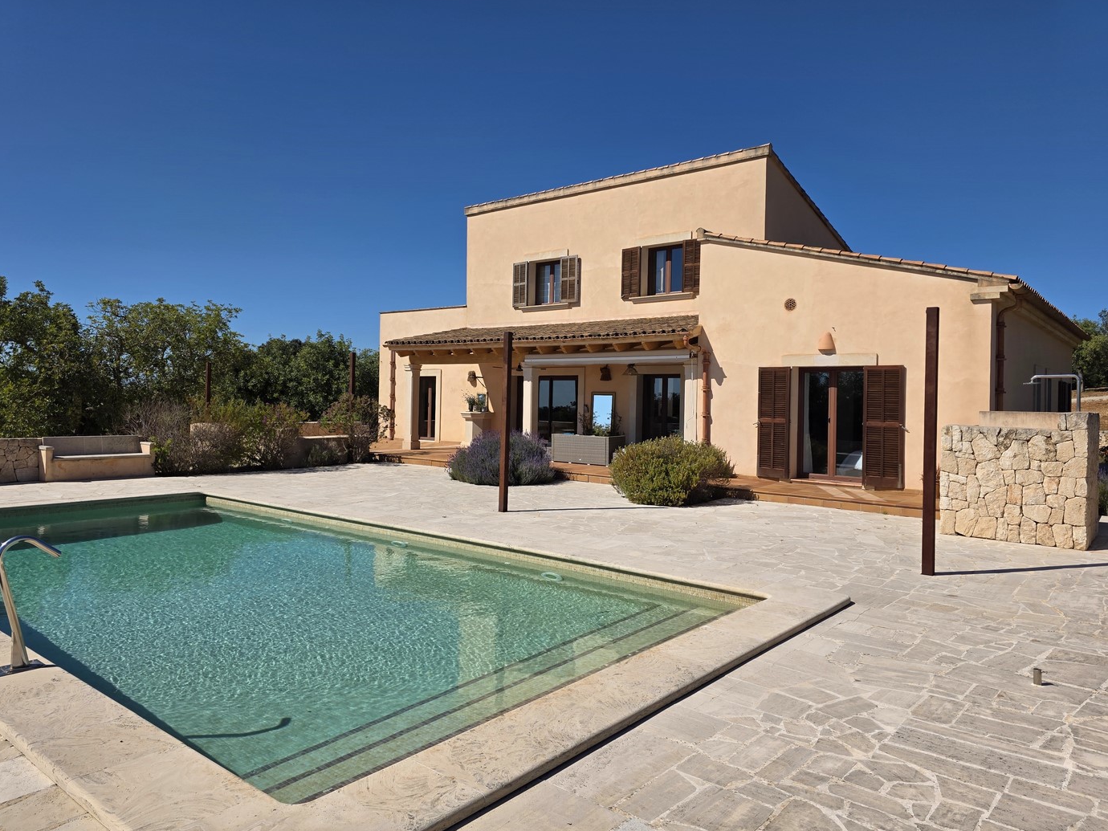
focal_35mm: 24
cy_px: 404
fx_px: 768
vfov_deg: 56.8
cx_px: 536
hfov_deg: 71.6
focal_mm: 6.3
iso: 50
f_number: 1.7
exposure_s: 1/7944
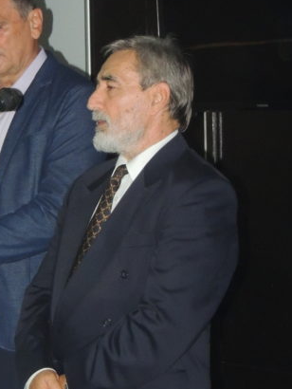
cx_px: 46
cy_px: 134
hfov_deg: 9.4
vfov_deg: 12.6
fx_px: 1764
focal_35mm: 157
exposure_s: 1/60
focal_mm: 12.4
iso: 800
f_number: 3.9
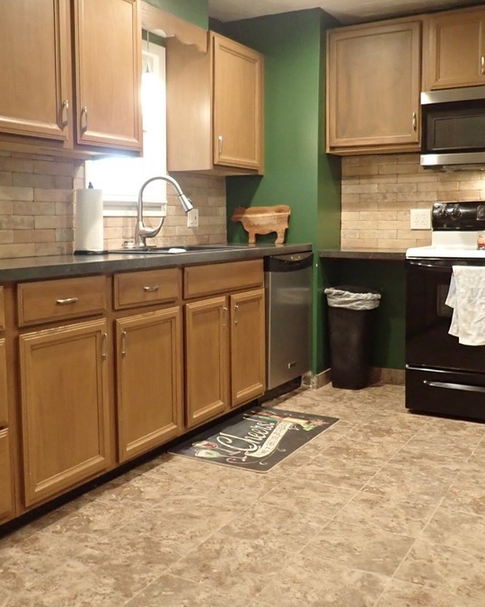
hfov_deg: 40.1
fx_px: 664
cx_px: 218
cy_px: 268
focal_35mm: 37
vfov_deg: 49.0
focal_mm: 4.5
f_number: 2
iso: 500
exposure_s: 1/30
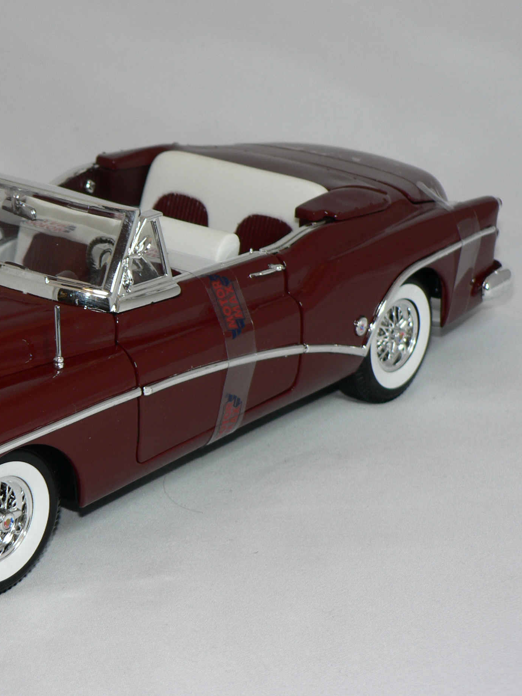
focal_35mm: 99
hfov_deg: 14.8
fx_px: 1991
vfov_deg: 19.8
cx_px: 64
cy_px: 350
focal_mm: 12
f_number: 3.2
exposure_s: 1/60
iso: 80
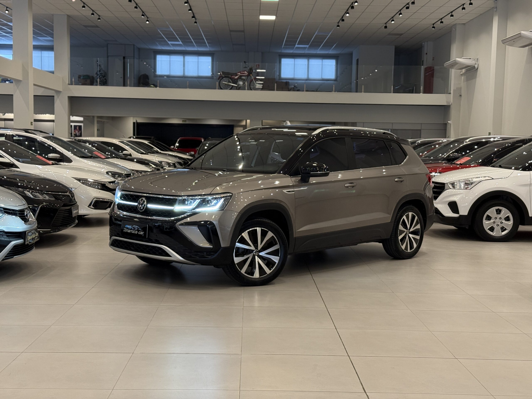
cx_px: 266
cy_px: 200
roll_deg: -1.4
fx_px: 738
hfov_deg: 39.7
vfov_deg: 30.3
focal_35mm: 48
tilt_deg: -4.0
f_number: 1.78
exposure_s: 1/60
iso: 160
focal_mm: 6.76
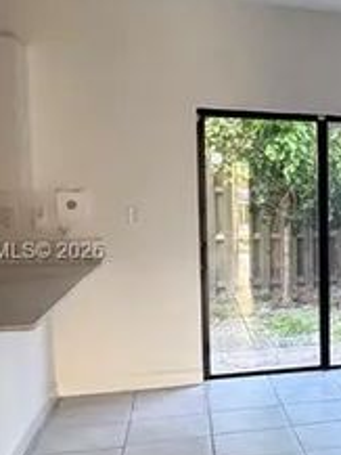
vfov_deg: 34.9
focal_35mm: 55
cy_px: 253
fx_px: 722
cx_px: 498
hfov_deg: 22.3
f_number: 2.2
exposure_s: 1/60
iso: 640
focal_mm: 2.22
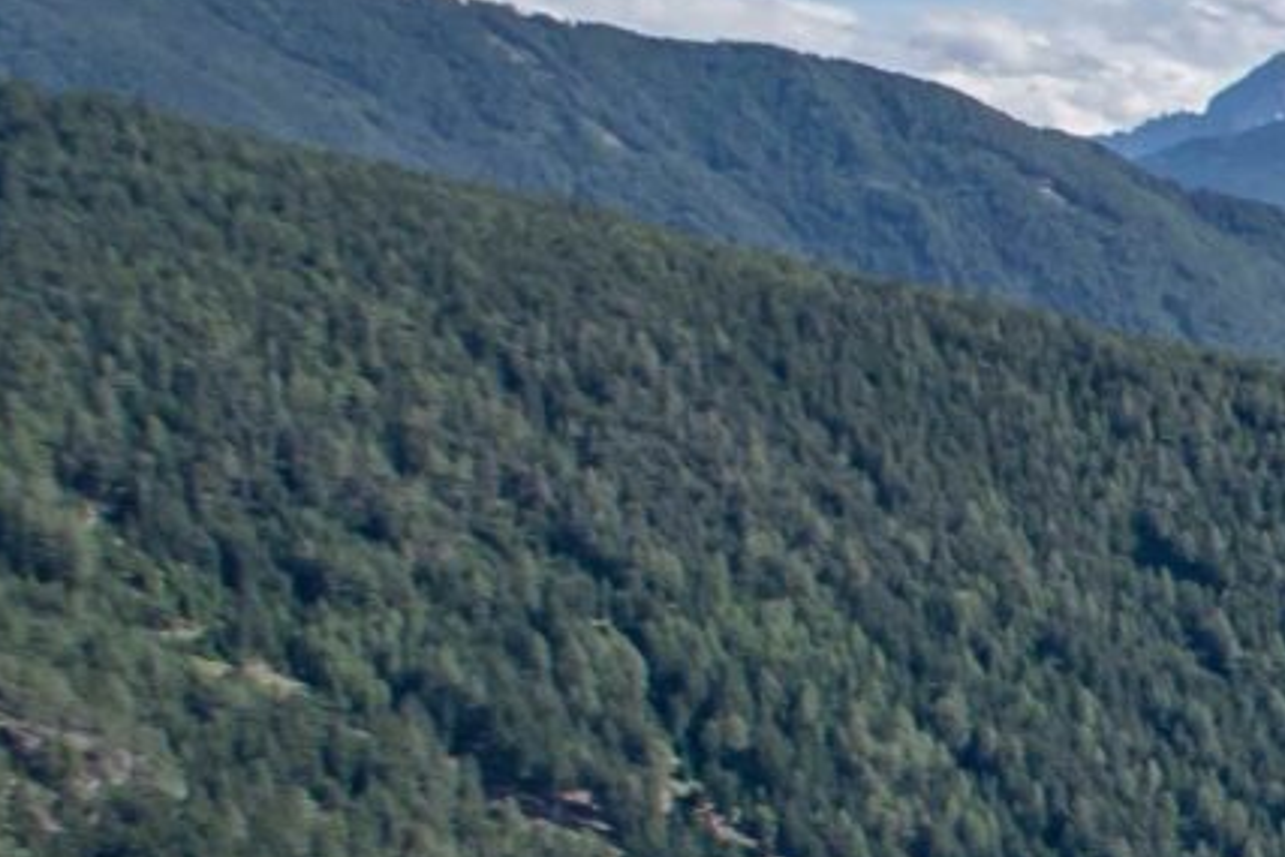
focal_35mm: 84
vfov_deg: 16.3
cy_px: 435
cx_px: 3530
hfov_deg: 12.8
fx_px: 2999
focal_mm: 14
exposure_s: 1/200
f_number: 11
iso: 160
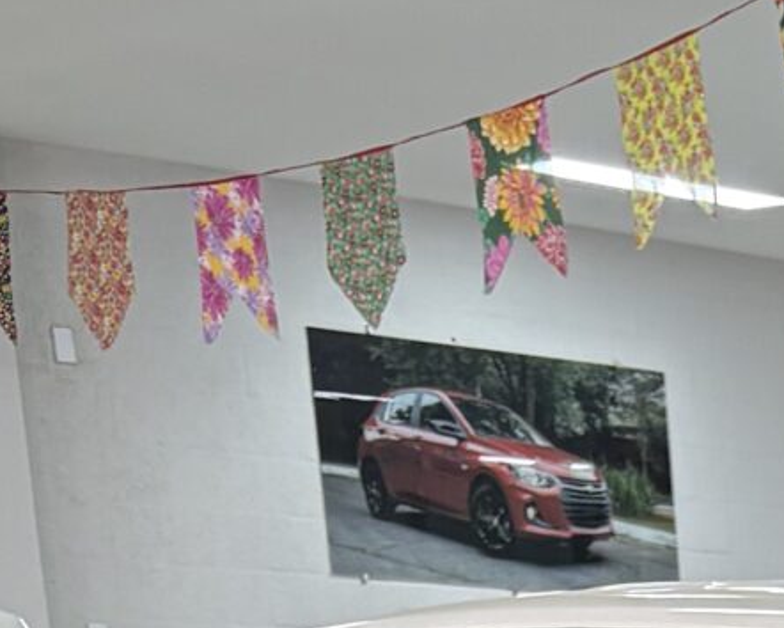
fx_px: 3412
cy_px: 2081
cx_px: 1488
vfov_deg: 8.3
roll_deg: -1.1
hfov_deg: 11.9
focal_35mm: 147
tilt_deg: -19.9
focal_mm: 5.96
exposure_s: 1/60
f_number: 1.6
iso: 80
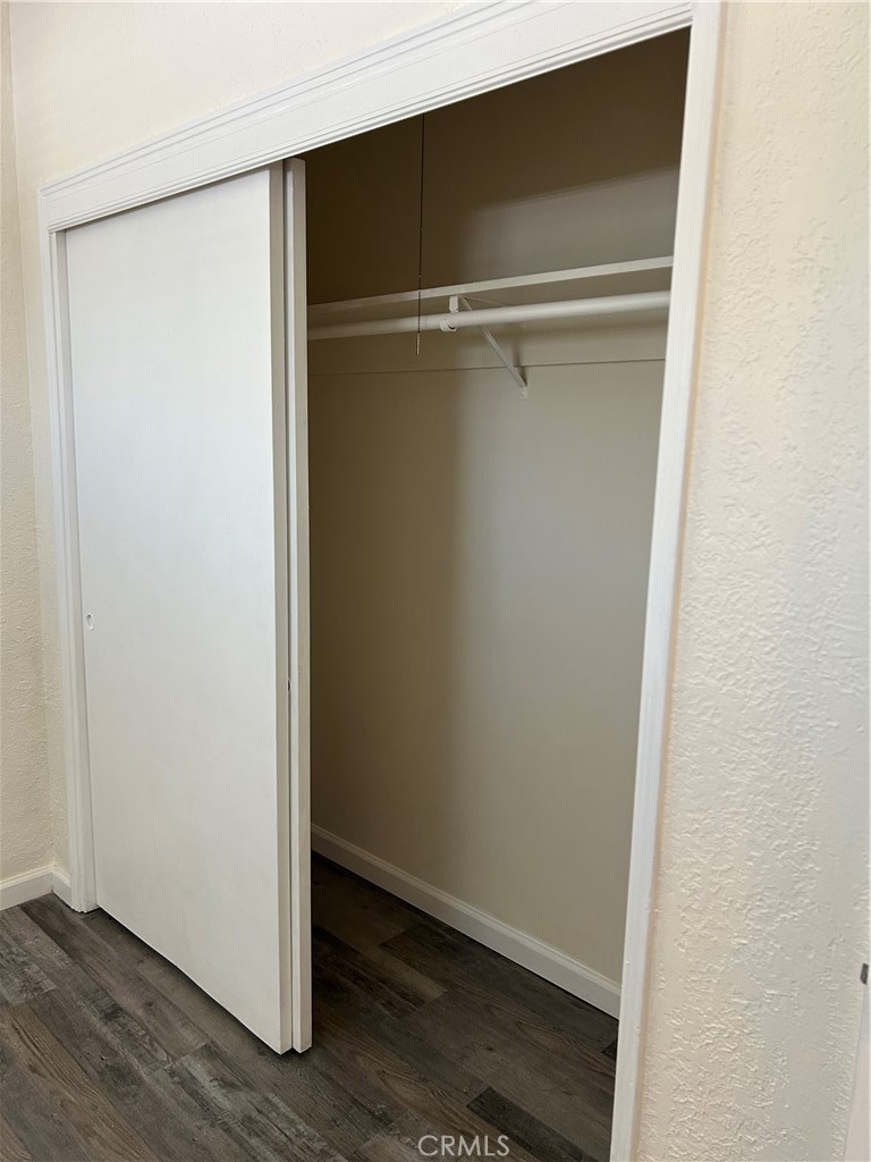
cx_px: 436
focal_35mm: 26
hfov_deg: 53.1
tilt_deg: -9.8
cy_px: 581
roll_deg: -2.2
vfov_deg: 67.3
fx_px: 872
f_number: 1.5
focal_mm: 5.7
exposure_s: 1/60
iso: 125
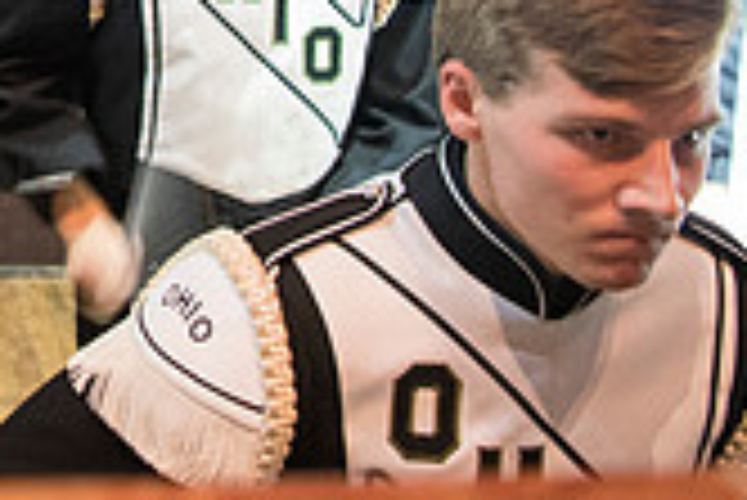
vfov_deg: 15.1
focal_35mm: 84
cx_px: -284
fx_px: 1744
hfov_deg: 21.3
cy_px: -250
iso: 4000
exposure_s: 1/40
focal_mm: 24
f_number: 2.8
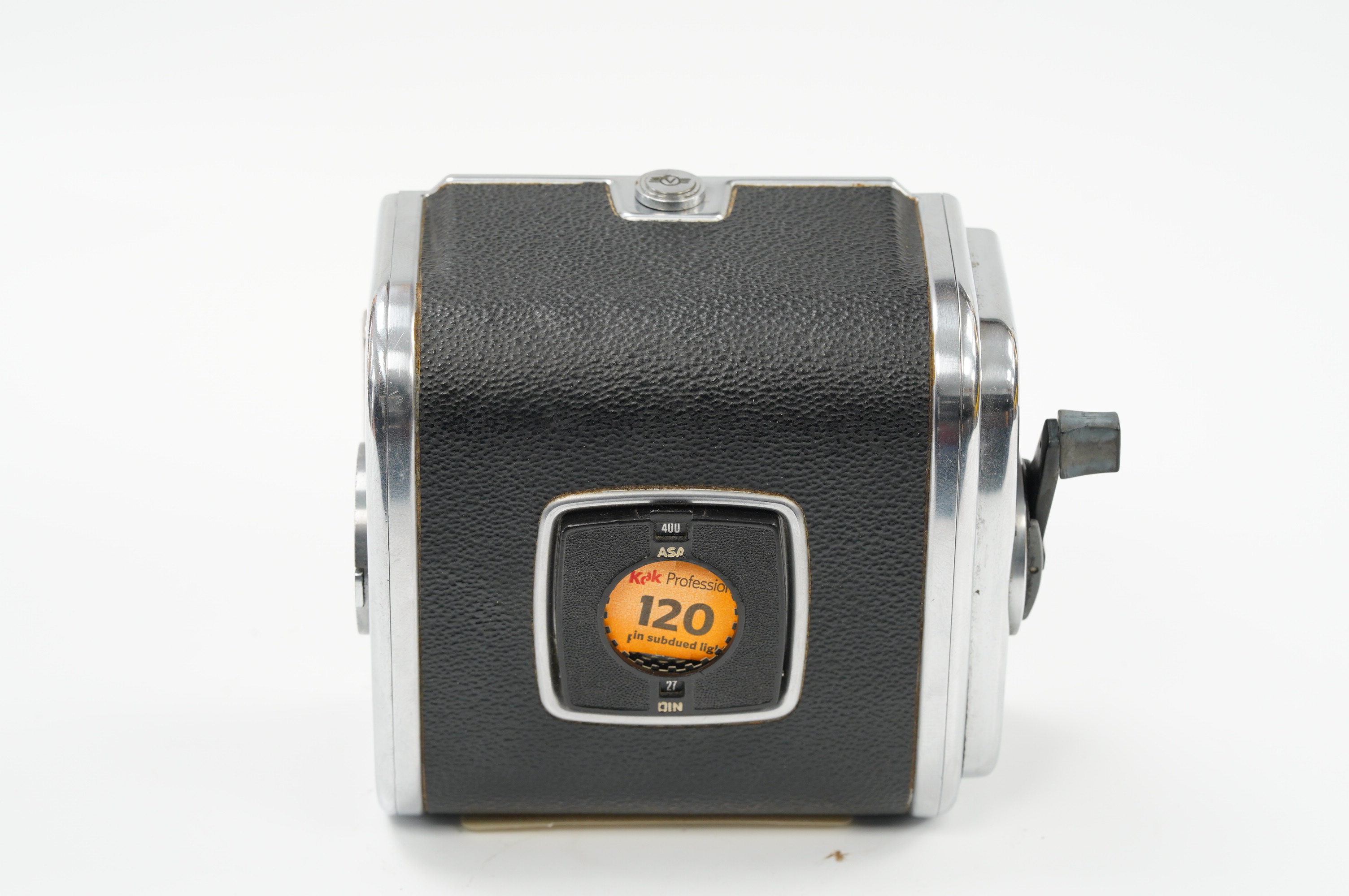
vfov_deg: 15.2
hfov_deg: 22.6
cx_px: 674
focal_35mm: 90
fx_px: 3369
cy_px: 448
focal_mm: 90
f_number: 11
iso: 1000
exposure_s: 1/10
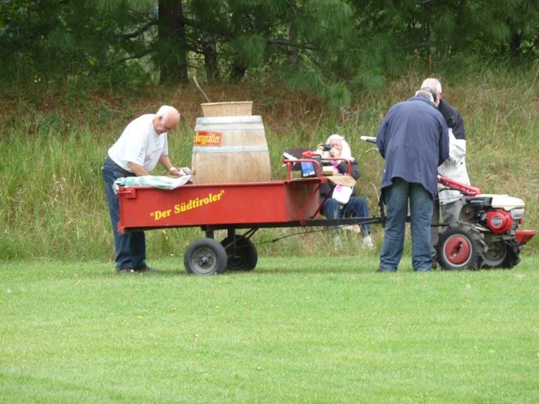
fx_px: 4360
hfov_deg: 7.1
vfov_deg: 5.3
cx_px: 270
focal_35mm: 280
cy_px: 202
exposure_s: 1/125
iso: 125
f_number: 4.9
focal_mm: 47
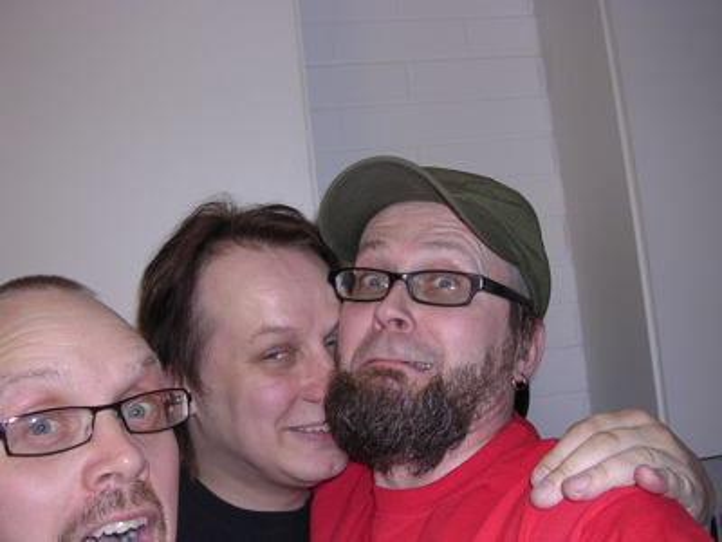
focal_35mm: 38
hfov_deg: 49.0
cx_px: 361
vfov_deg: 37.7
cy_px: 271
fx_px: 793
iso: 100
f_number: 2.8
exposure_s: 1/60.1
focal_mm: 5.8
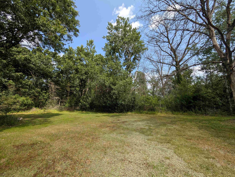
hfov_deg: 110.5
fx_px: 82
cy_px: 88
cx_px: 118
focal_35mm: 12
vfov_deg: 94.6
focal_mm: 2.02
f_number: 1.7
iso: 47
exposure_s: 1/1828
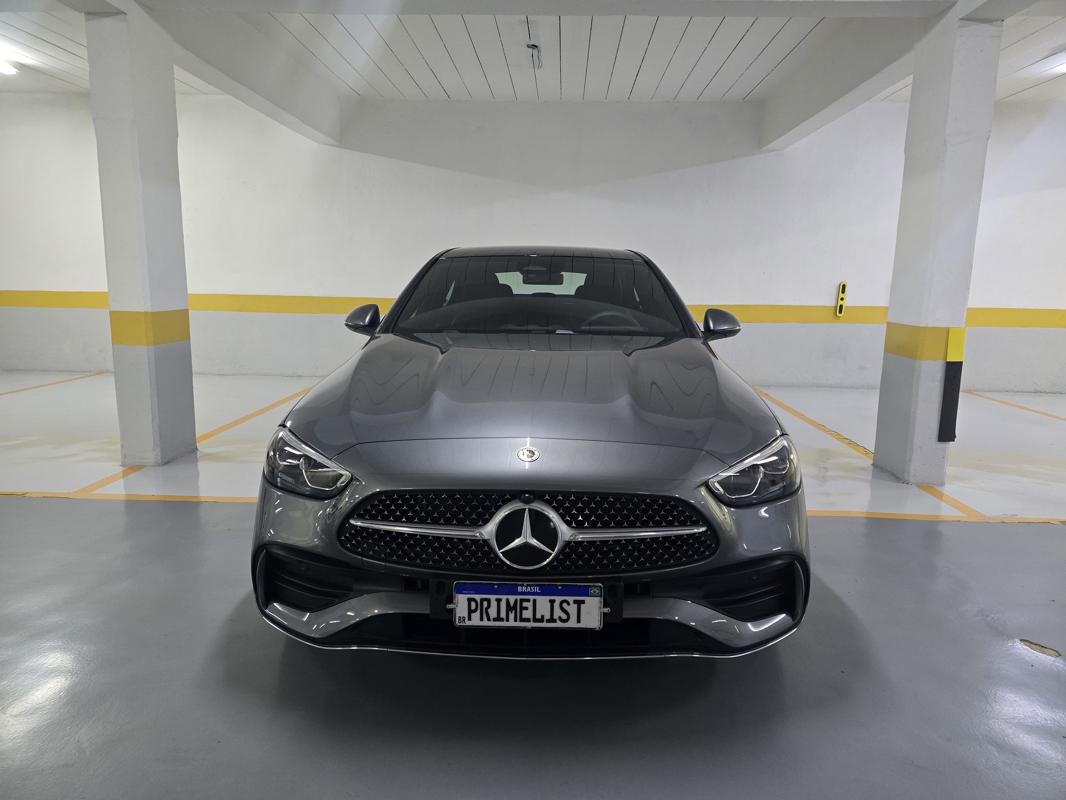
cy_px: 400
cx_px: 533
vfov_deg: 58.9
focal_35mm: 23
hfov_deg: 73.9
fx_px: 708
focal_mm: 6.3
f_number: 1.7
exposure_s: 1/60
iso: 1000
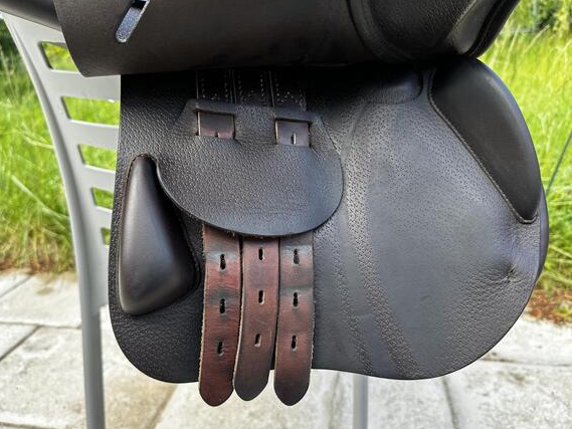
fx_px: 446
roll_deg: +1.1
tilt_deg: -19.1
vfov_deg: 51.4
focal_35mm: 27
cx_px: 275
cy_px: 216
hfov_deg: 65.3
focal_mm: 6.86
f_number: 1.78
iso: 64
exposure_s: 1/171
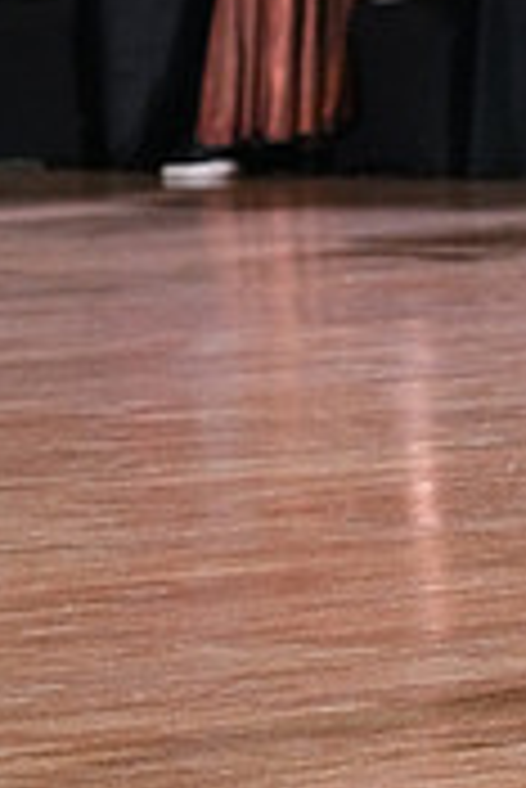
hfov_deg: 3.5
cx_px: 713
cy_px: -351
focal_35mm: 397
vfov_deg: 5.2
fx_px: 8683
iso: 6400
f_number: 5
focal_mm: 120
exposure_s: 1/400
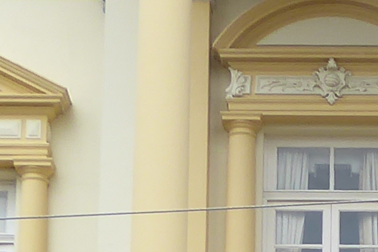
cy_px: 467
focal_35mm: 333
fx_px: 3495
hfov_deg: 6.1
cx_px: 619
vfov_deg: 4.1
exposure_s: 1/400
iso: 80
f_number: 3.9
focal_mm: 7.8
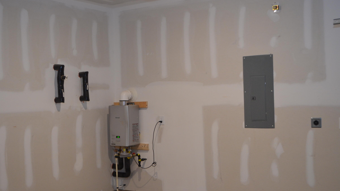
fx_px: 433
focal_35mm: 48
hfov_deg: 42.9
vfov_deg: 24.9
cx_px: 172
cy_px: 101
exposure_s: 1/30
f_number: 4.5
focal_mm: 30
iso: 1100
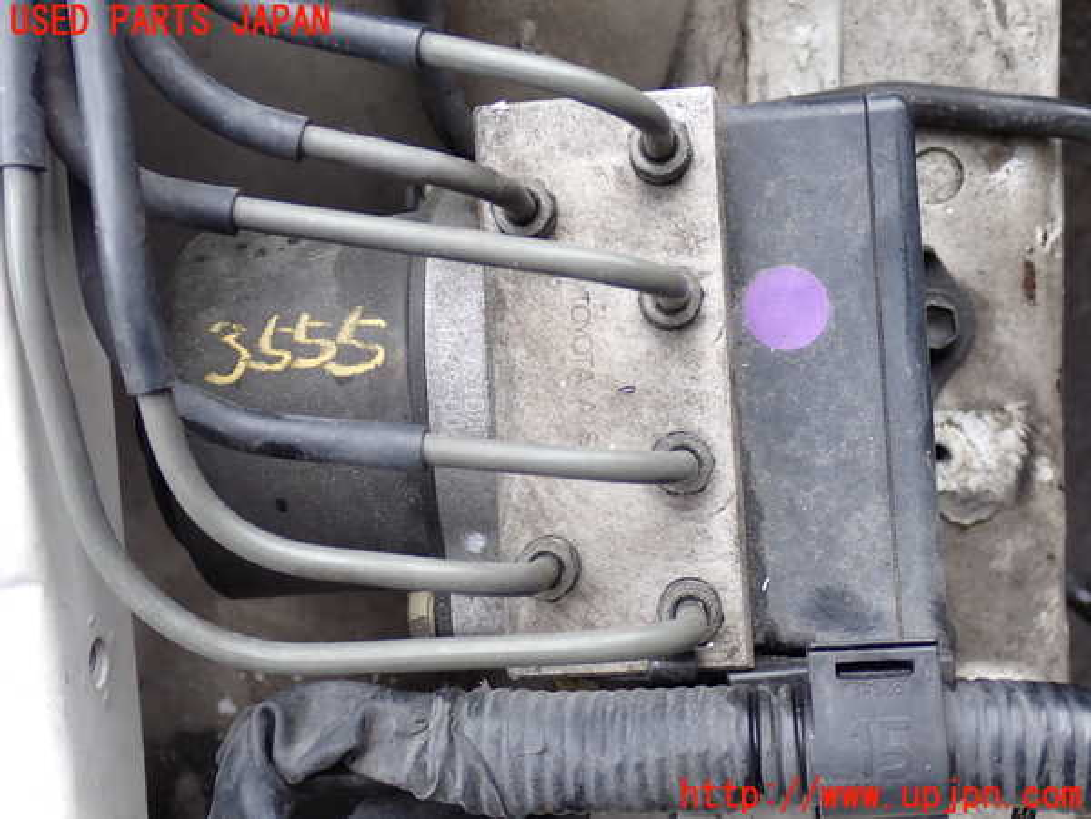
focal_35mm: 47
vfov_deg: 30.9
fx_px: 1481
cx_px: 546
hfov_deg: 40.4
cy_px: 410
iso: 160
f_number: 3.1
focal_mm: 8.4
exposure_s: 1/100
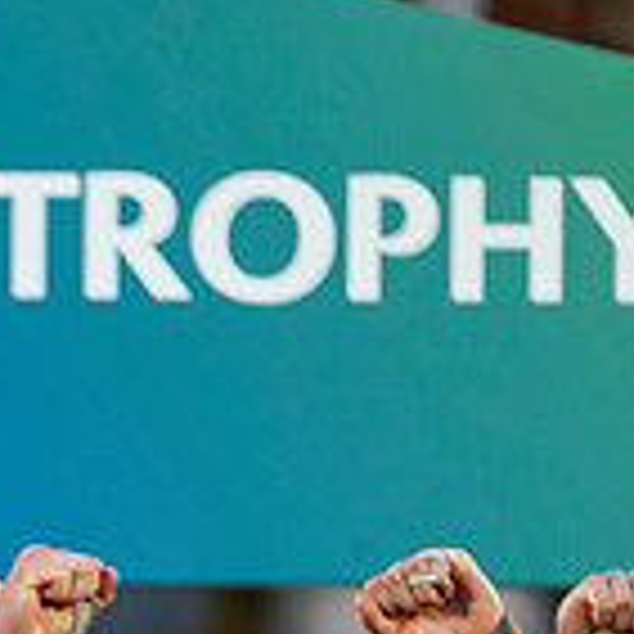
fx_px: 28906
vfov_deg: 1.3
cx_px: -558
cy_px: 780
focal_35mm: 1395
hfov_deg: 1.3
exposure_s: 1/1000
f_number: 3.2
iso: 3200
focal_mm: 400
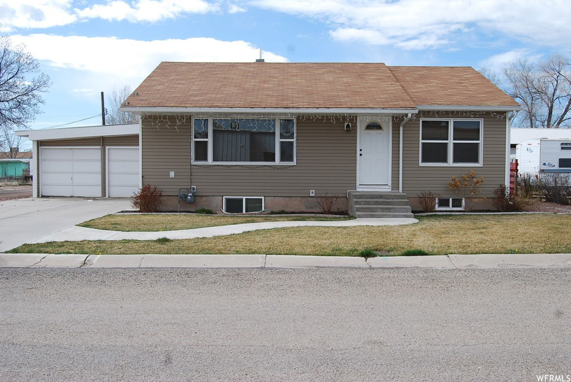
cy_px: 191
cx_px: 286
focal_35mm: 34
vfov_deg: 38.4
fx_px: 548
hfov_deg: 55.1
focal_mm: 23
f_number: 8
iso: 100
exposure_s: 1/250
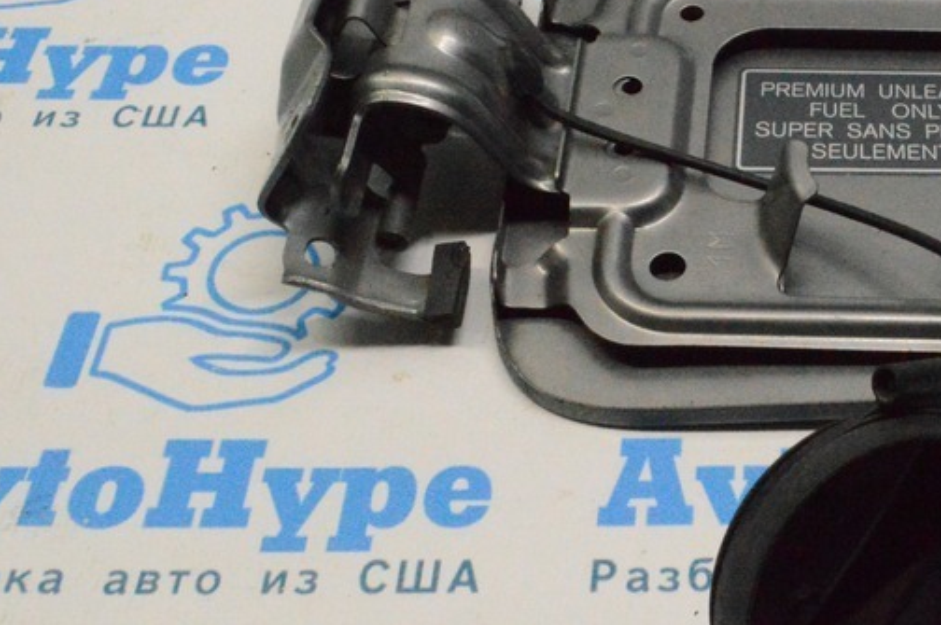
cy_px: 277
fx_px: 1672
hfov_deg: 30.2
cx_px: 835
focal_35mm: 64
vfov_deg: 21.2
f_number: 16
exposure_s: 1/200
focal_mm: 21
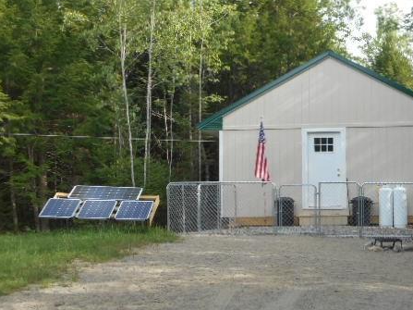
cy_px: 192
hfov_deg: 26.6
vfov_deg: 20.1
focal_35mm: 73
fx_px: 871
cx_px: 264
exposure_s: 1/100
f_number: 4.9
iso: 80
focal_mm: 9.1
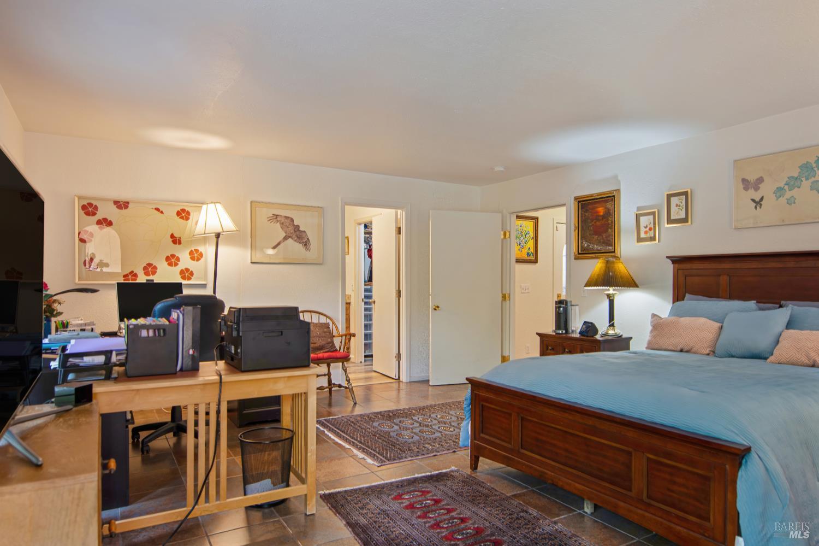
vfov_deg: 59.5
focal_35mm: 21
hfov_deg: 81.2
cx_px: 410
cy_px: 273
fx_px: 478
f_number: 3.2
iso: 100
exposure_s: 1/40
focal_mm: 14
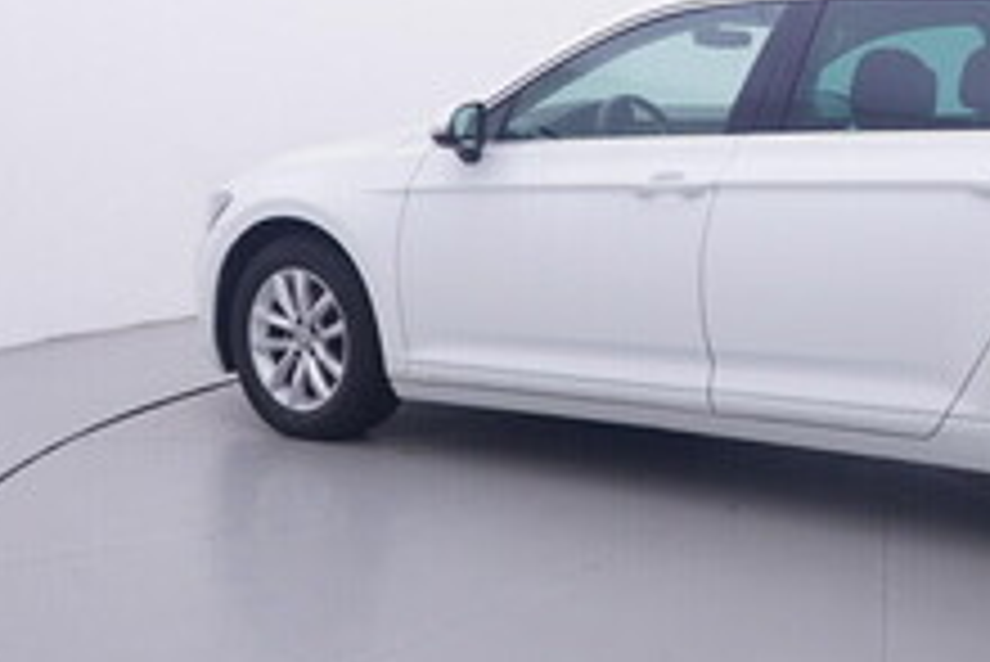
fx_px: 1548
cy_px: 142
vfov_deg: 23.8
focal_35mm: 56
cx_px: 911
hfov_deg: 33.4
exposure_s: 1/80
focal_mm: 15
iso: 200
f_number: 5
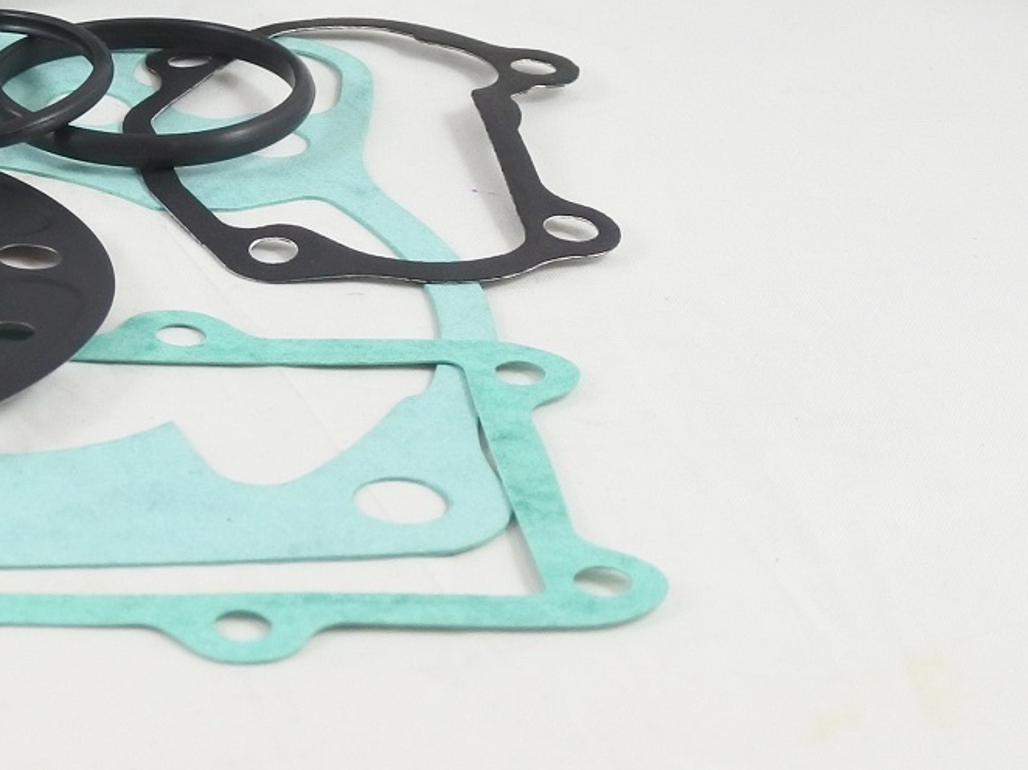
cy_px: -197
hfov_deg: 18.5
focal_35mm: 97
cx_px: -399
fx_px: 2880
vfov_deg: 14.7
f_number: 4
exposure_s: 1/125
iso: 500
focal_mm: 13.1
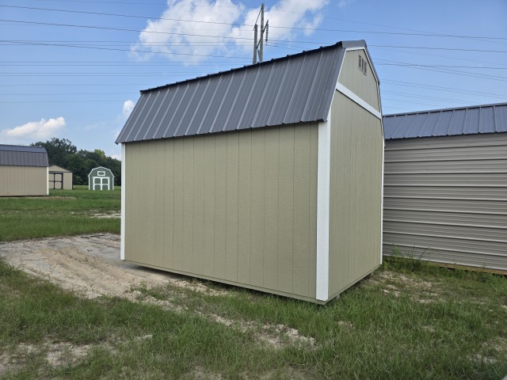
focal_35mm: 23
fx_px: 337
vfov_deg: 58.9
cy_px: 190
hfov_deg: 73.9
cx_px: 254
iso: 80
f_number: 1.7
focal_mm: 6.3
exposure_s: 1/4539
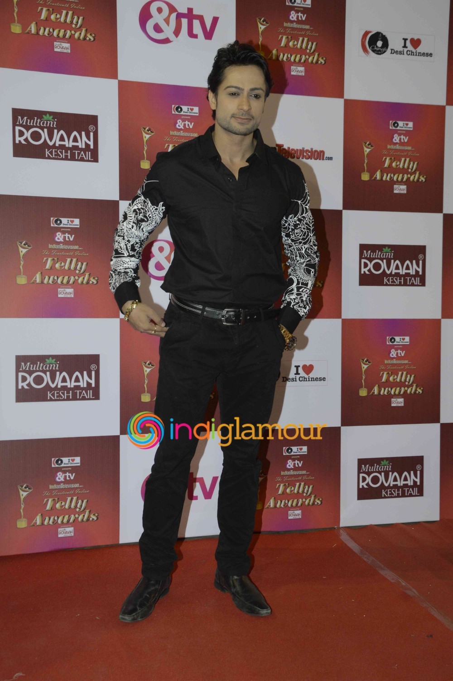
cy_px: 340
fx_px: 993
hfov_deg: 25.7
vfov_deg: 37.9
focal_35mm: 52
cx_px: 226
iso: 800
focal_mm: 35
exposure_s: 1/160
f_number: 8
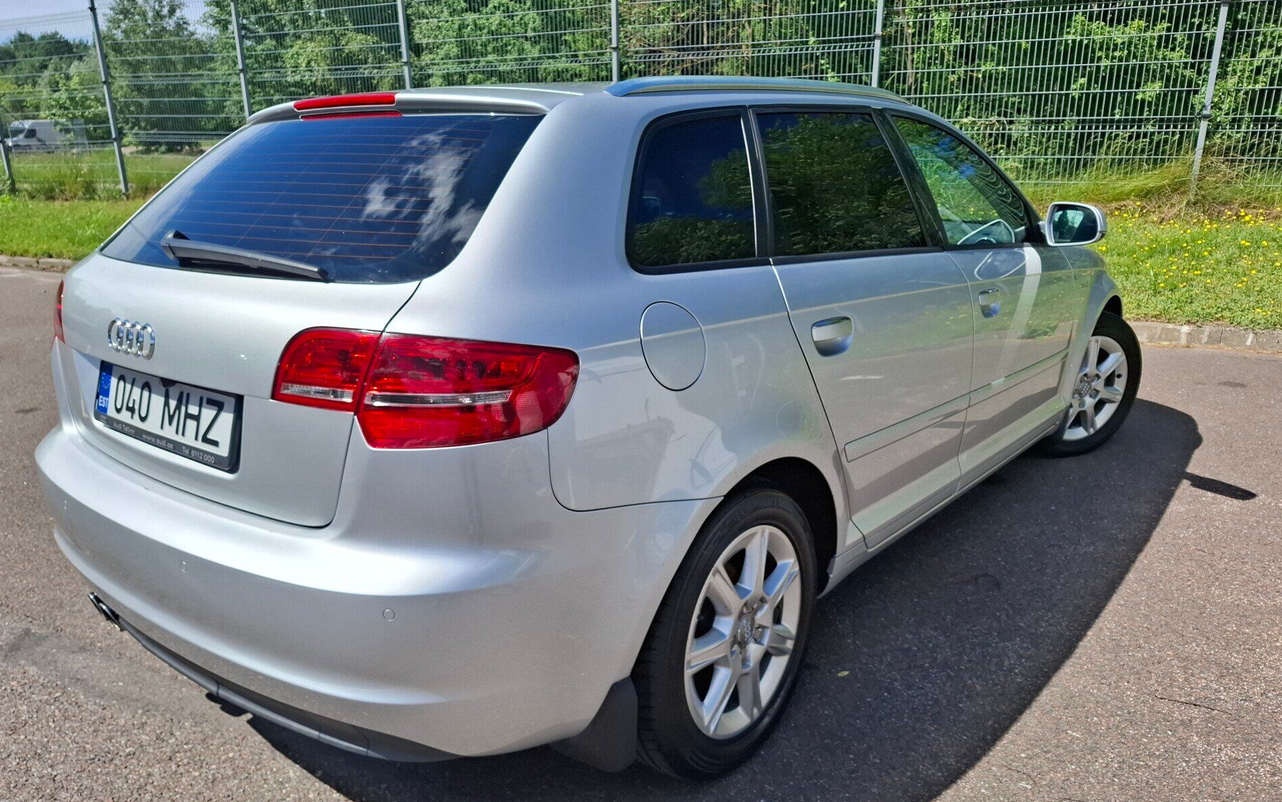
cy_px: 444
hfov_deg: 72.5
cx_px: 631
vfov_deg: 49.2
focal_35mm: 25
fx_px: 874
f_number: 1.8
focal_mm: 5.54
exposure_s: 1/2415
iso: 50
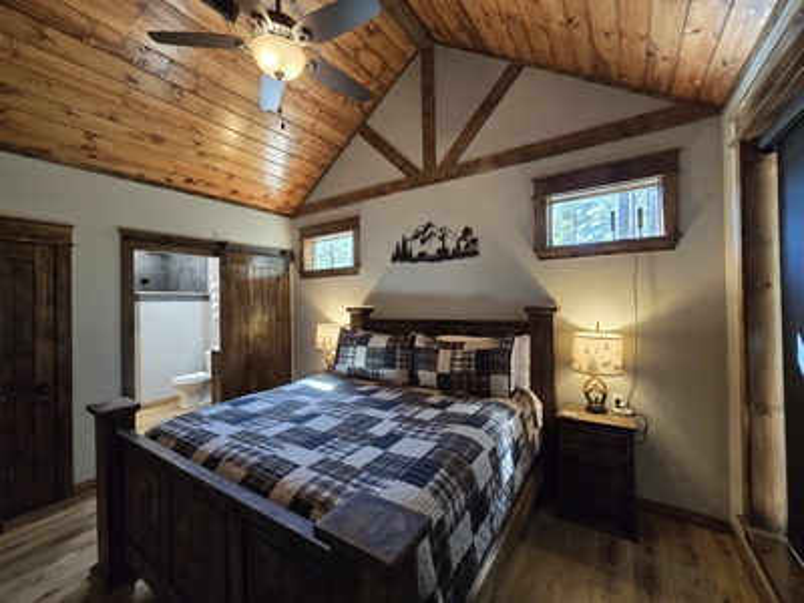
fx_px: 302
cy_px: 302
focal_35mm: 13
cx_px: 402
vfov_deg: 89.9
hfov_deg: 106.2
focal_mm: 2.2
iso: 500
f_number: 2.2
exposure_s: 1/60
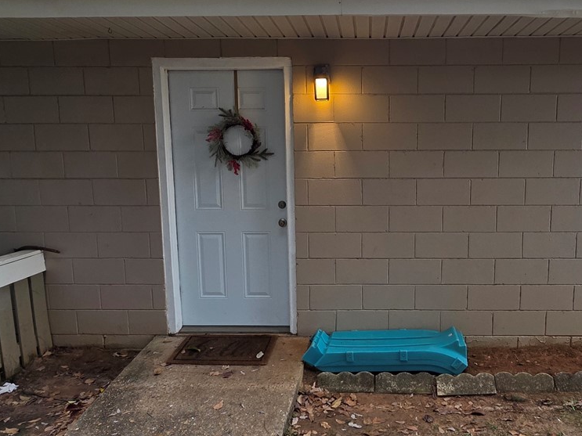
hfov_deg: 62.4
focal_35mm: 28
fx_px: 471
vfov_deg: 49.7
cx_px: 372
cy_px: 229
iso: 125
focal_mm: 2.2
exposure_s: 1/120
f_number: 1.9
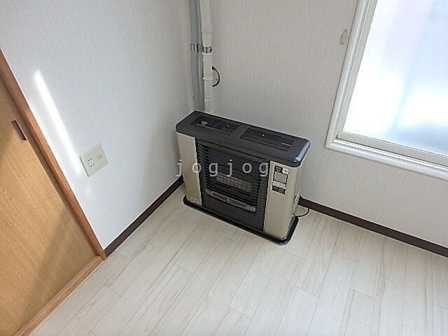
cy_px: 168
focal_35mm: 21
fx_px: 272
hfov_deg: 79.0
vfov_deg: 63.4
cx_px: 224
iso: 200
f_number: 3.5
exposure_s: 1/40
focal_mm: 3.7
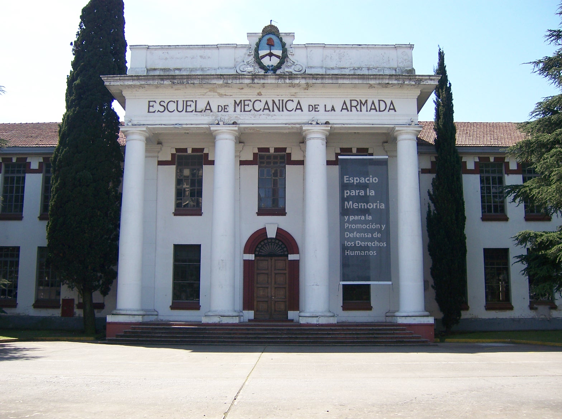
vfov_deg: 39.5
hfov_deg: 51.5
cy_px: 210
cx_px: 281
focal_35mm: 36
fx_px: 583
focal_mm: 6
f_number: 2.8
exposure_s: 1/640
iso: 80
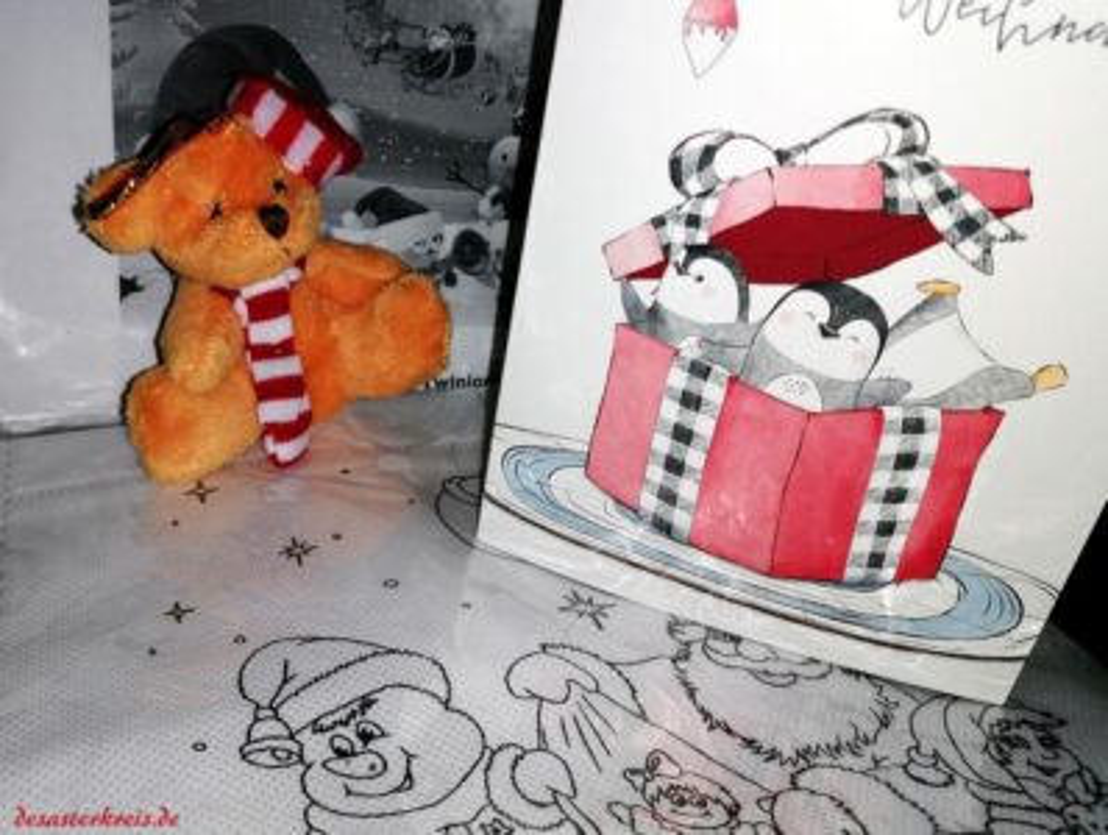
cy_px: 418
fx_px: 866
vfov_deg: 51.5
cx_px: 554
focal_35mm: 27
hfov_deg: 65.2
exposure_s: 1/179
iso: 50
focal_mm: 4.75
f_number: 1.8
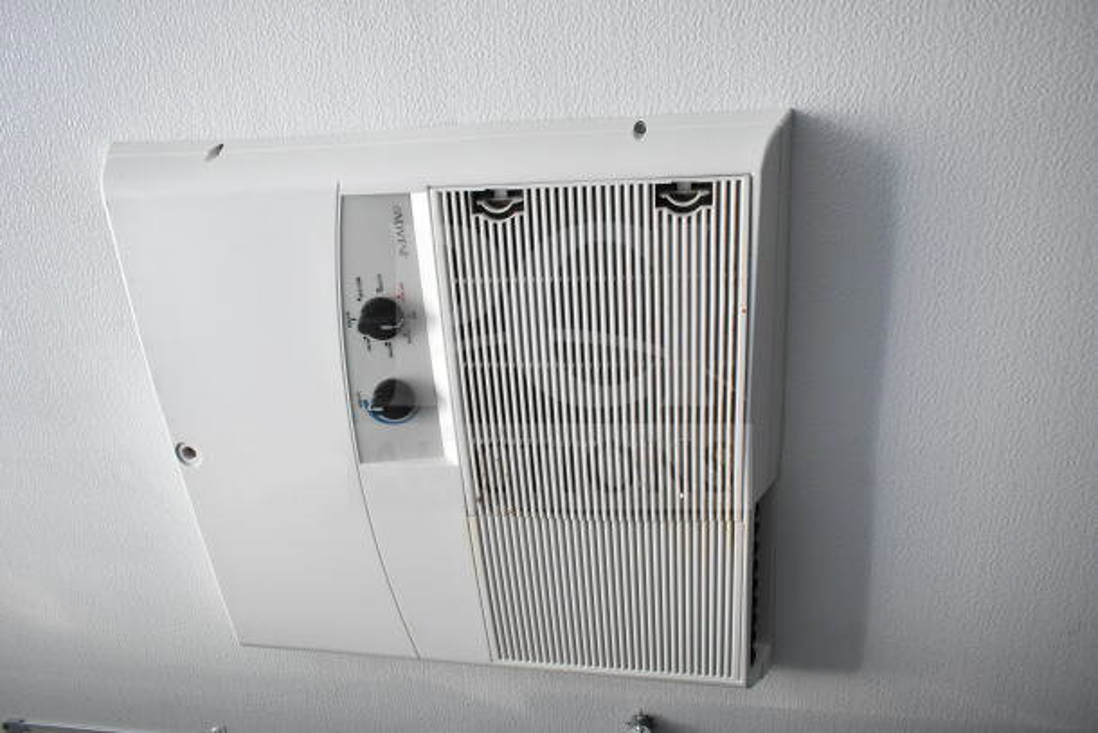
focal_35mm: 27
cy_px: 366
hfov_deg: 67.4
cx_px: 549
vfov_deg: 48.0
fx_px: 824
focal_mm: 18
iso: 1600
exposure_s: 1/80
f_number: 4.5
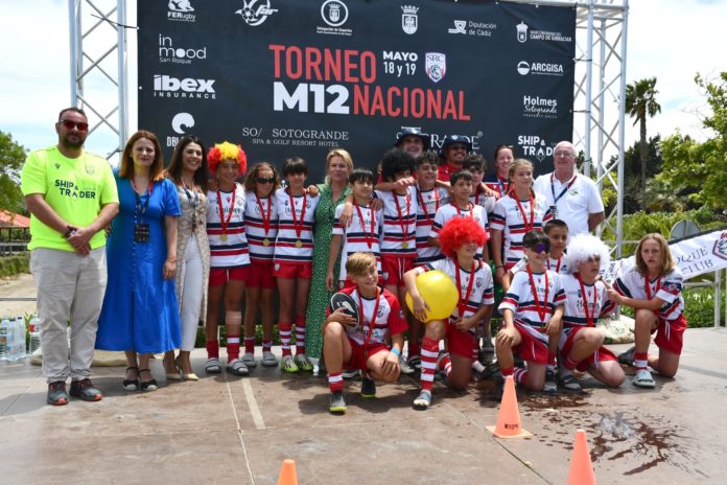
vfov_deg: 38.9
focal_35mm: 34
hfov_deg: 55.8
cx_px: 364
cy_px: 242
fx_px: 687
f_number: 8
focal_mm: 23
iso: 100
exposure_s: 1/250
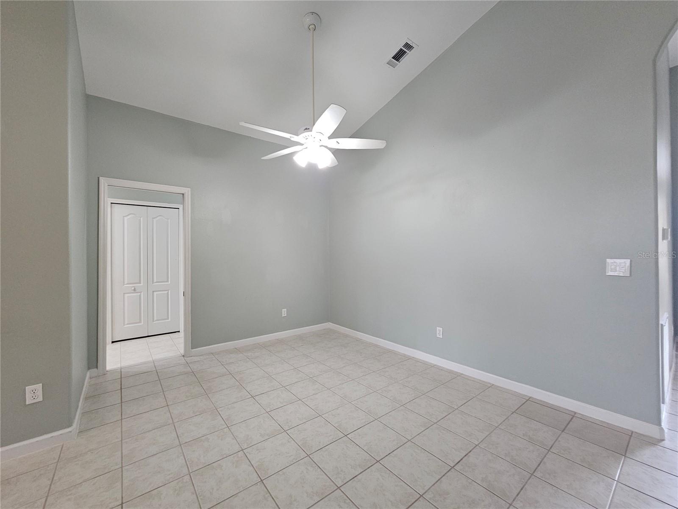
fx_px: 255
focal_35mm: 13
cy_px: 254
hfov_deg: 106.2
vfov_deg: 89.9
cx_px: 339
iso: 320
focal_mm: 2.2
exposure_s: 1/40
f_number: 2.2
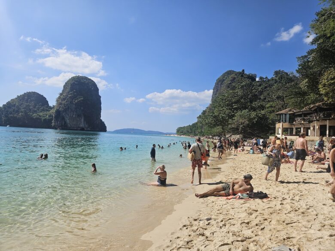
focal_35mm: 23
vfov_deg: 58.9
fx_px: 223
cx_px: 168
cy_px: 126
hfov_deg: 73.9
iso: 25
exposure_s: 1/4385
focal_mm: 5.4
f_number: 1.8
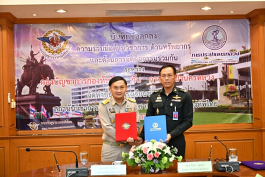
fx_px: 353
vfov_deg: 28.1
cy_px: 88
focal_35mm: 48
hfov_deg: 41.1
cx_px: 132
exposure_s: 1/250
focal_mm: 32
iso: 1250
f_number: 3.2
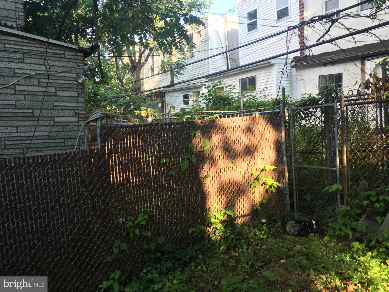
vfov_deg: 48.2
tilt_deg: -3.0
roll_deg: +1.1
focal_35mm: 29
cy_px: 146
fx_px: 326
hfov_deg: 61.7
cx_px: 194
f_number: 2.2
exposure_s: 1/120
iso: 40
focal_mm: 4.15
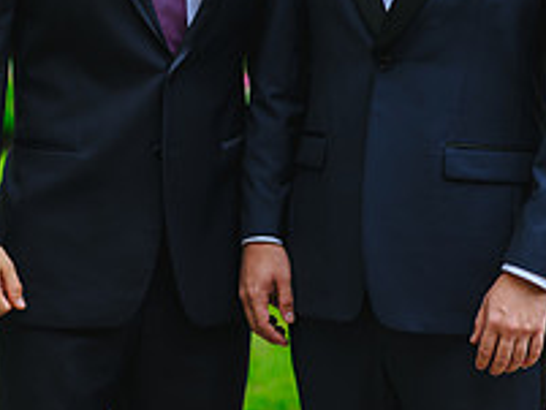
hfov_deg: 10.8
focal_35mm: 183
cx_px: 288
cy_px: 141
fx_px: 2888
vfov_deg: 8.1
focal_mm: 85
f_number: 2.2
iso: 400
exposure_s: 1/320
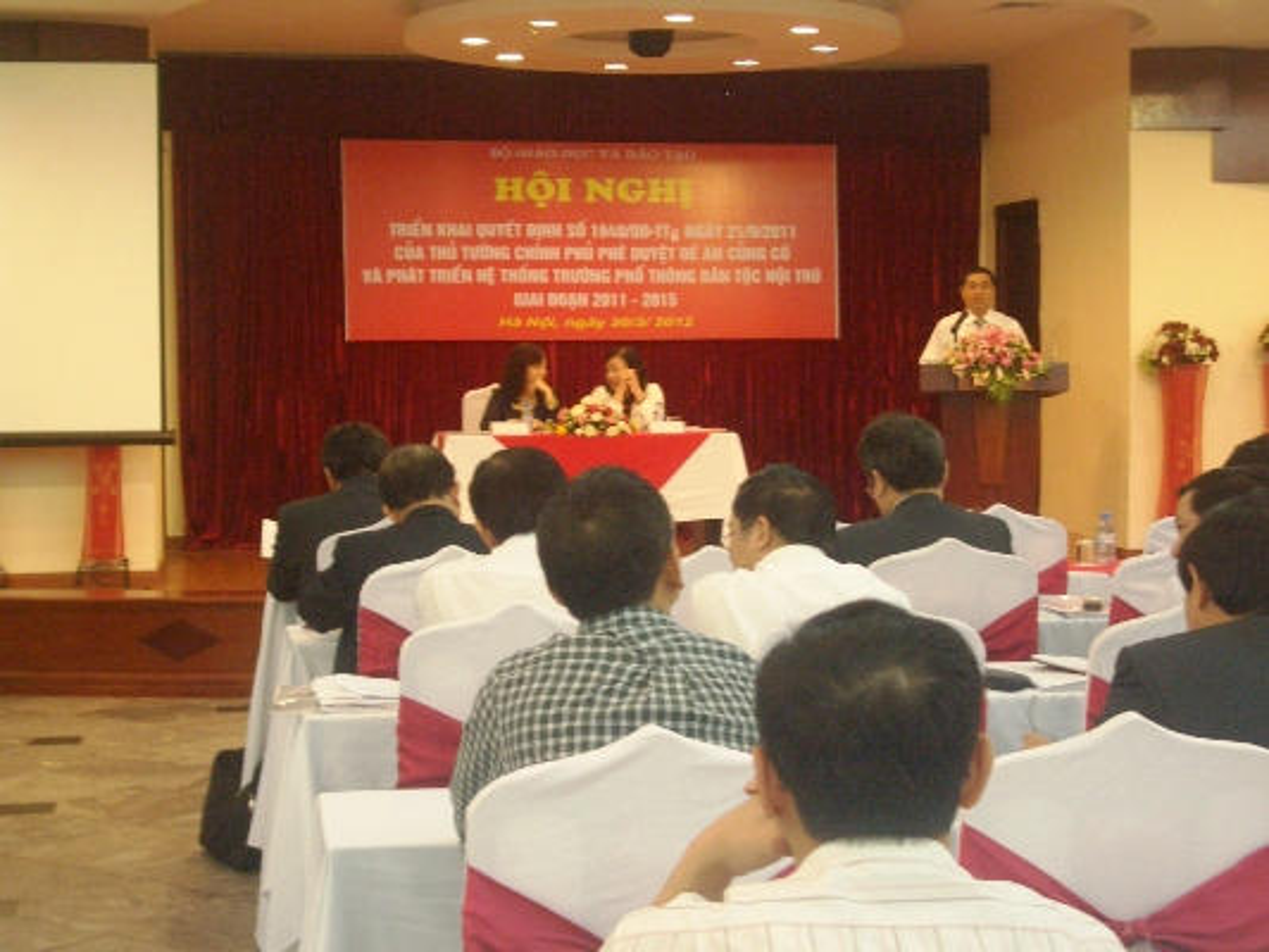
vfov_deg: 23.7
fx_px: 2273
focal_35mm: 62
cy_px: 476
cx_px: 634
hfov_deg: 31.2
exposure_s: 1/20
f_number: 3.5
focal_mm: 10.2
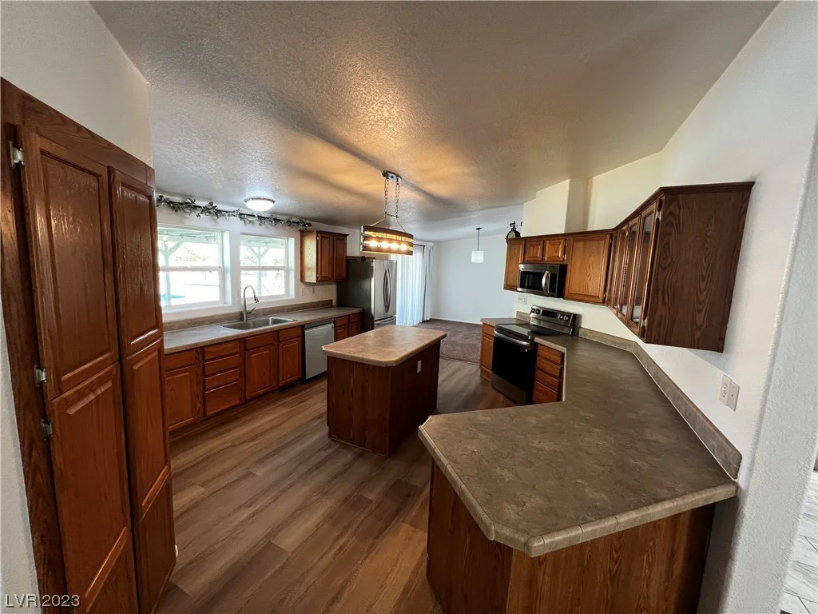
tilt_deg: -8.8
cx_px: 409
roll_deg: -2.8
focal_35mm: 13
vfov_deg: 89.9
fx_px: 307
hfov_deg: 106.2
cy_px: 307
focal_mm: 1.57
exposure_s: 1/120
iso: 160
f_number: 1.8
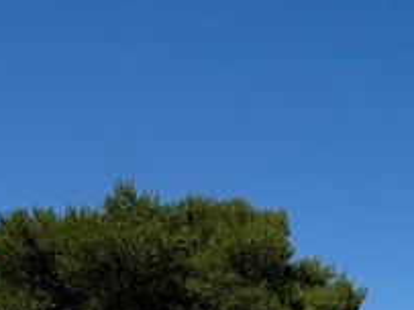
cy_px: 369
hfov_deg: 14.1
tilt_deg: +3.4
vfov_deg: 12.0
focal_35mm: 121
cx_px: 789
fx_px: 1446
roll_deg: -0.1
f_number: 1.78
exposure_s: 1/7937
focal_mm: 6.76
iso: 80
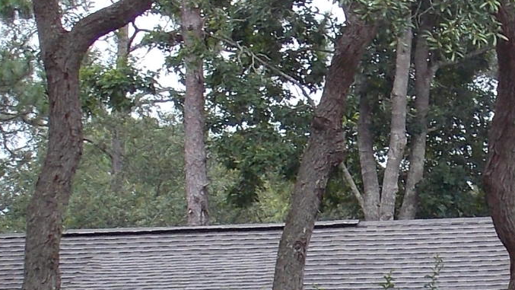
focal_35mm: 198
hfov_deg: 10.8
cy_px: 365
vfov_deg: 6.1
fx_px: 2704
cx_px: 546
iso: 80
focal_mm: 7.3
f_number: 3.6
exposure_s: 1/30
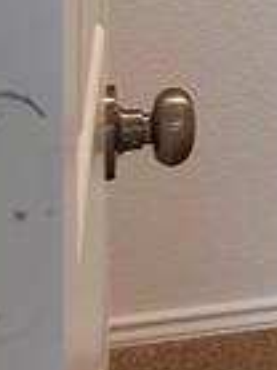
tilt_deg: -4.4
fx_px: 1421
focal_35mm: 133
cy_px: -269
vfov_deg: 13.5
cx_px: 732
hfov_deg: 9.5
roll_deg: -0.9
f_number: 1.78
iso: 250
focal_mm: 6.86
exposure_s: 1/120
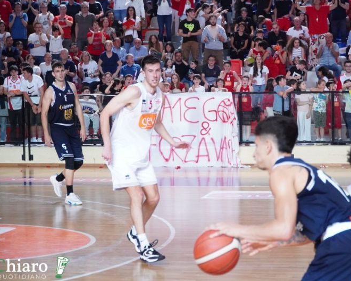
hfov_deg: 19.4
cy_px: 139
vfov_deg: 15.5
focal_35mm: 99
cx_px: 201
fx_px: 1028
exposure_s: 1/800
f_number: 4
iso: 5000
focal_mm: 58
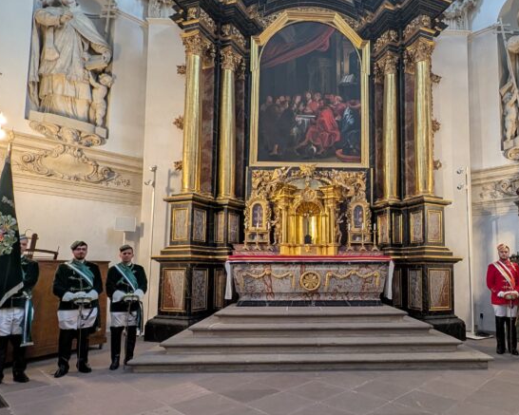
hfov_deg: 73.9
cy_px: 242
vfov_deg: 62.8
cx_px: 320
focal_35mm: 22
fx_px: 338
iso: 156
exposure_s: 1/25
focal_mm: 2.23
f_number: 1.95
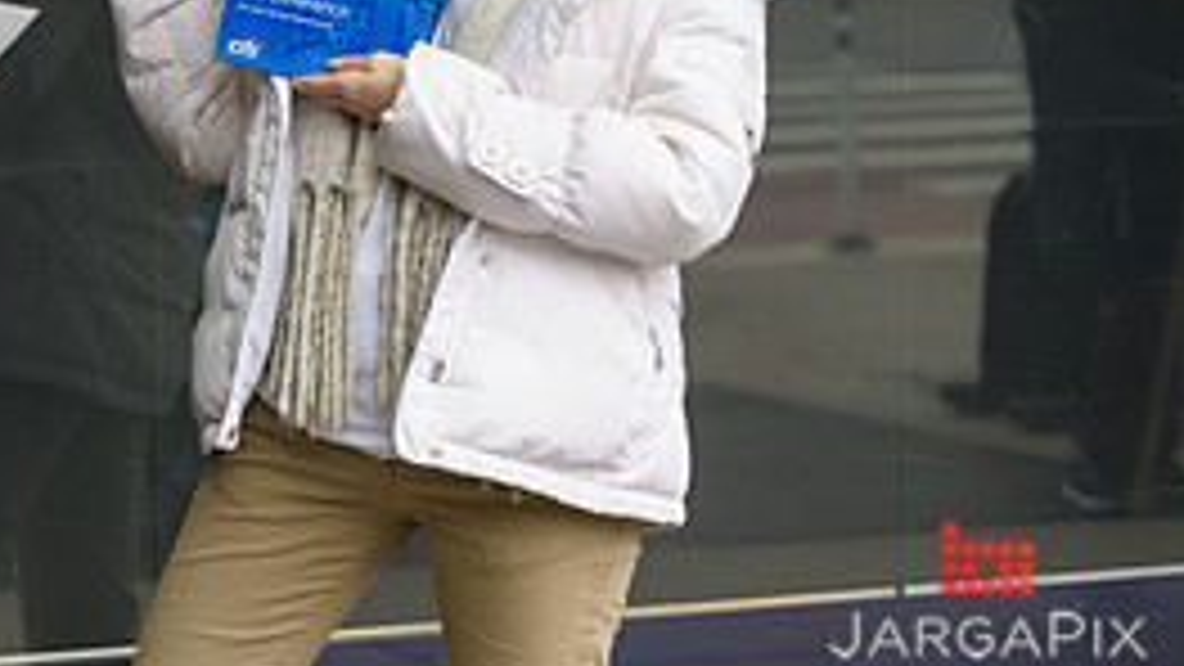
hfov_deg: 12.3
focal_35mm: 173
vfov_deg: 7.0
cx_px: -45
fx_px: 5432
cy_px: -115
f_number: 3.2
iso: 200
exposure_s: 1/125
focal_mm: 75
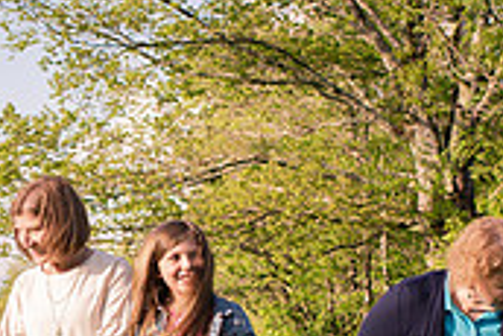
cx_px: 53
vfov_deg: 11.6
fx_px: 1650
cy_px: 302
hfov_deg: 17.1
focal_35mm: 118
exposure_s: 1/2000
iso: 800
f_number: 5.6
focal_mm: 35
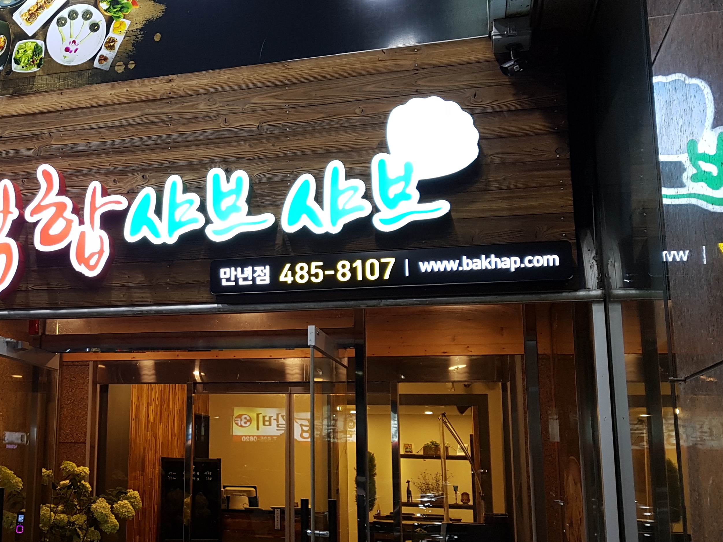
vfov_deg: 34.3
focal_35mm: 42
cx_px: 148
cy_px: 261
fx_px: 877
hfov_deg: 42.8
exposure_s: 1/60
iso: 100
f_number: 1.7
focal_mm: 4.2
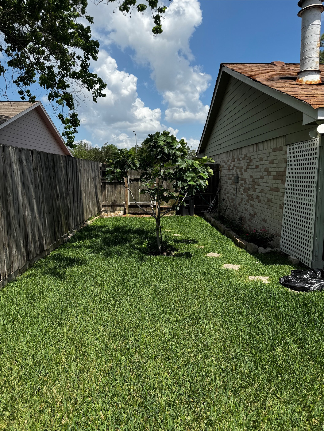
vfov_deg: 71.6
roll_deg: +0.0
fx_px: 300
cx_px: 162
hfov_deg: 56.8
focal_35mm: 24
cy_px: 216
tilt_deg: -7.5
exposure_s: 1/4049
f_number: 1.78
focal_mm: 6.76
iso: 80
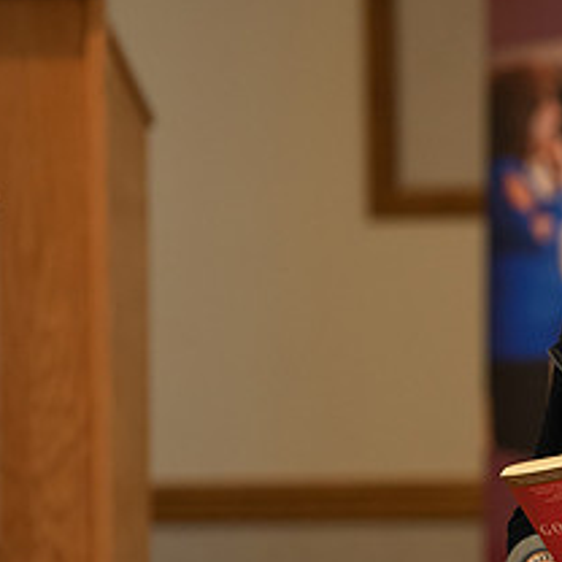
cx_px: 770
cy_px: 358
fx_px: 7384
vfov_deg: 4.4
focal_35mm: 402
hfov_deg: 4.3
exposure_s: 1/200
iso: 1600
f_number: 3.2
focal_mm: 170
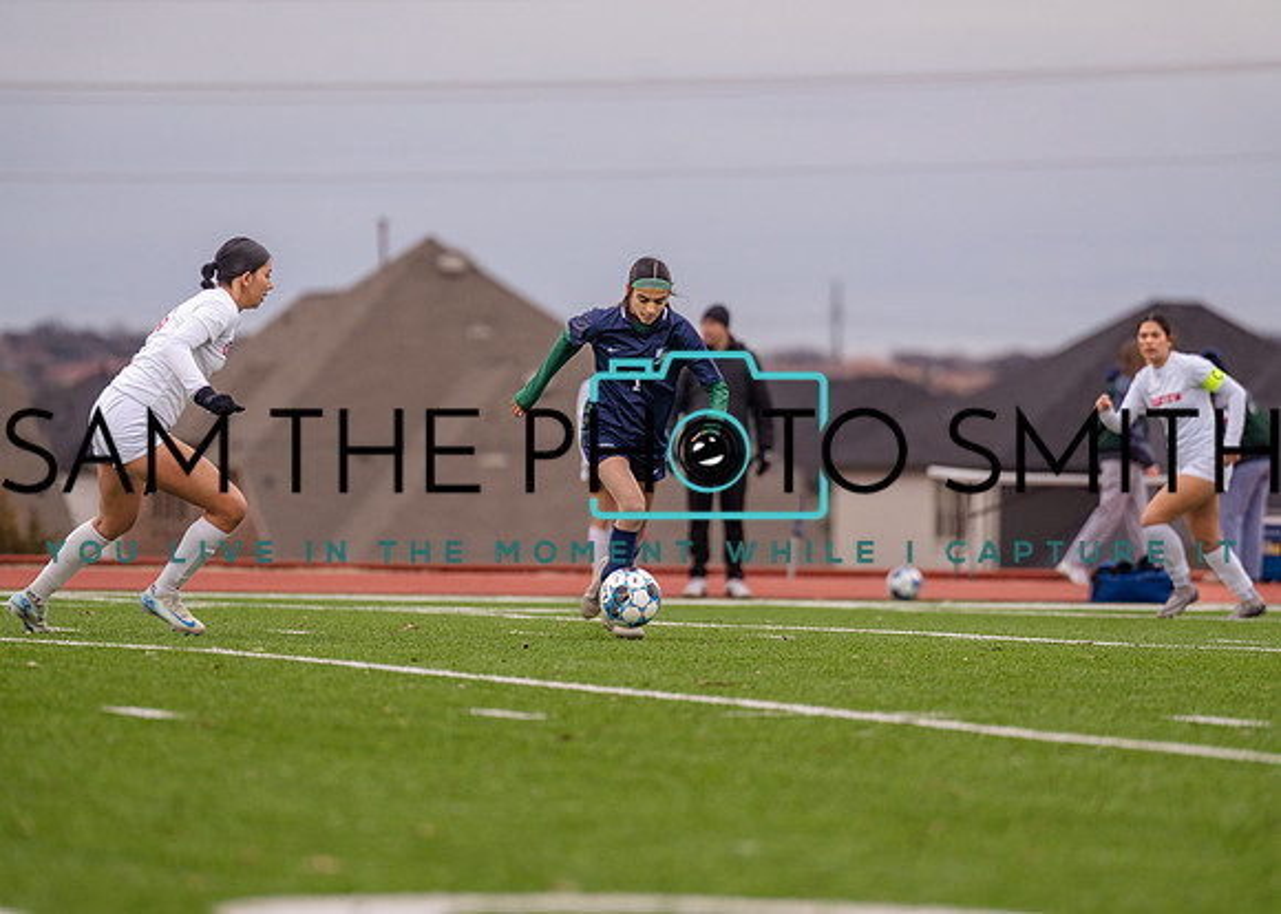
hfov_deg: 6.9
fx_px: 10672
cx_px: 640
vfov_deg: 4.9
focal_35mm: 293
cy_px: 457
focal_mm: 280
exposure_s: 1/1600
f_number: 4
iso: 800
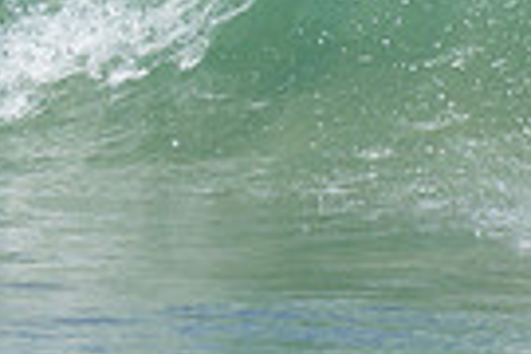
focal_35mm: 4729
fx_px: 69747
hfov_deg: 0.4
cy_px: -337
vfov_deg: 0.3
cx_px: 582
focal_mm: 800
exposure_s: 1/2000
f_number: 6.3
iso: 280
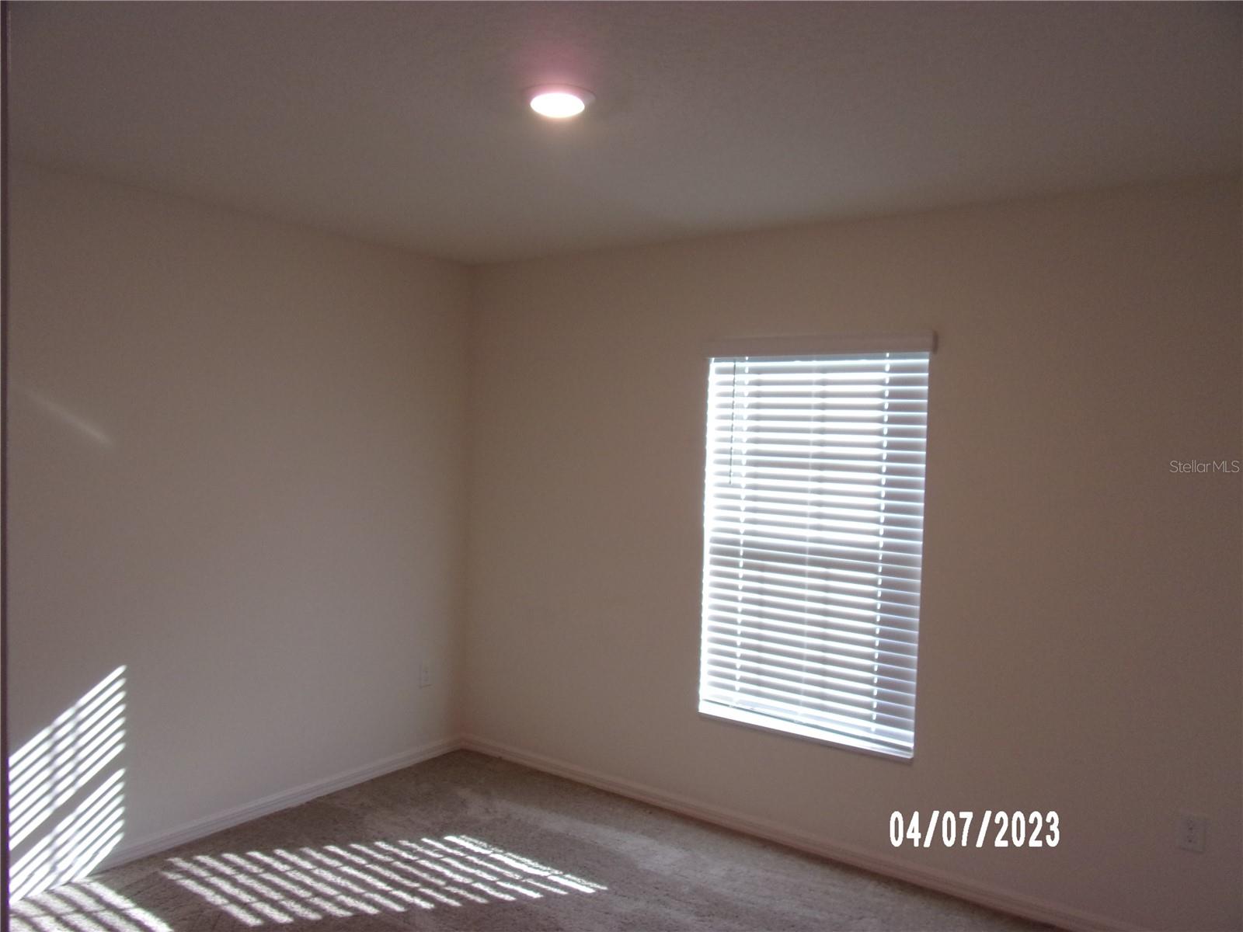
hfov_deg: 71.6
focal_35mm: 24
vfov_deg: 56.8
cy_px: 466
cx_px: 622
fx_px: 862
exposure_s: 1/34
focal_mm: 4.3
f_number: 3.3
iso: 96
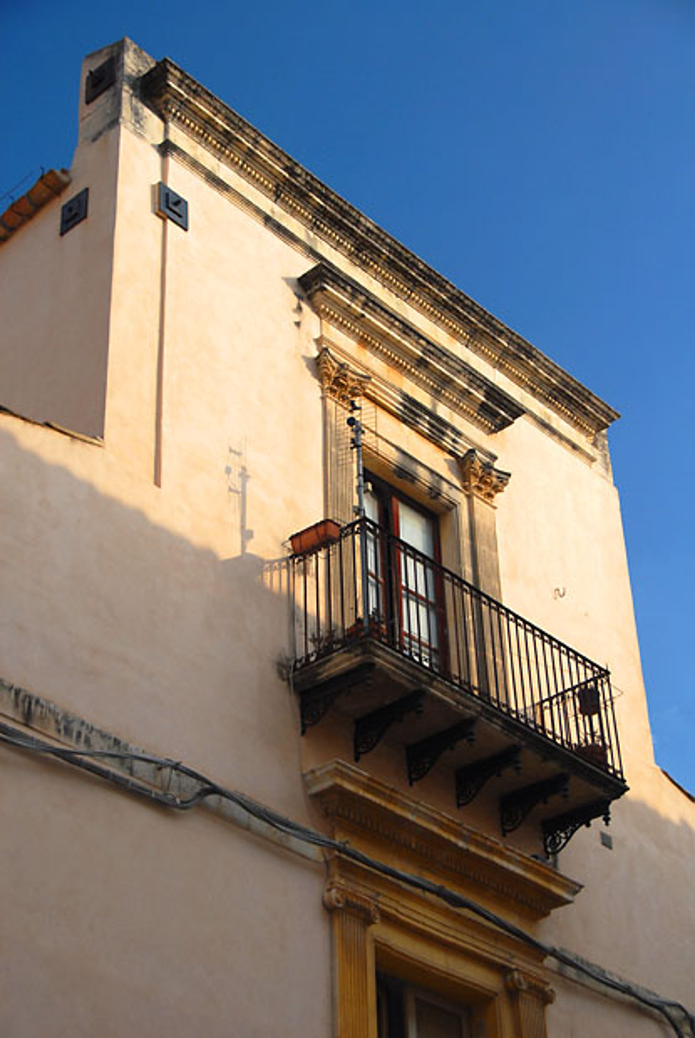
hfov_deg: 21.6
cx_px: 348
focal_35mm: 63
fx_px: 1819
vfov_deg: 31.9
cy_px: 519
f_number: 5
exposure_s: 1/500
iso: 200
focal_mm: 42
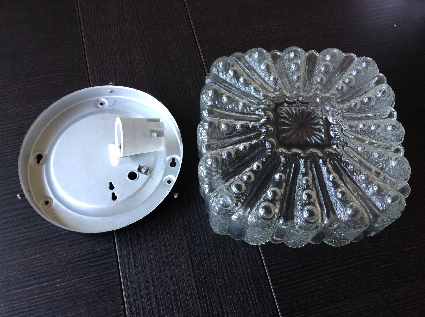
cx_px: 212
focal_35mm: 35
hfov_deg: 52.7
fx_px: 429
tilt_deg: -66.6
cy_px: 158
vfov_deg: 40.6
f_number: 2.4
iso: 50
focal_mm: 4.28
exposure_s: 1/15
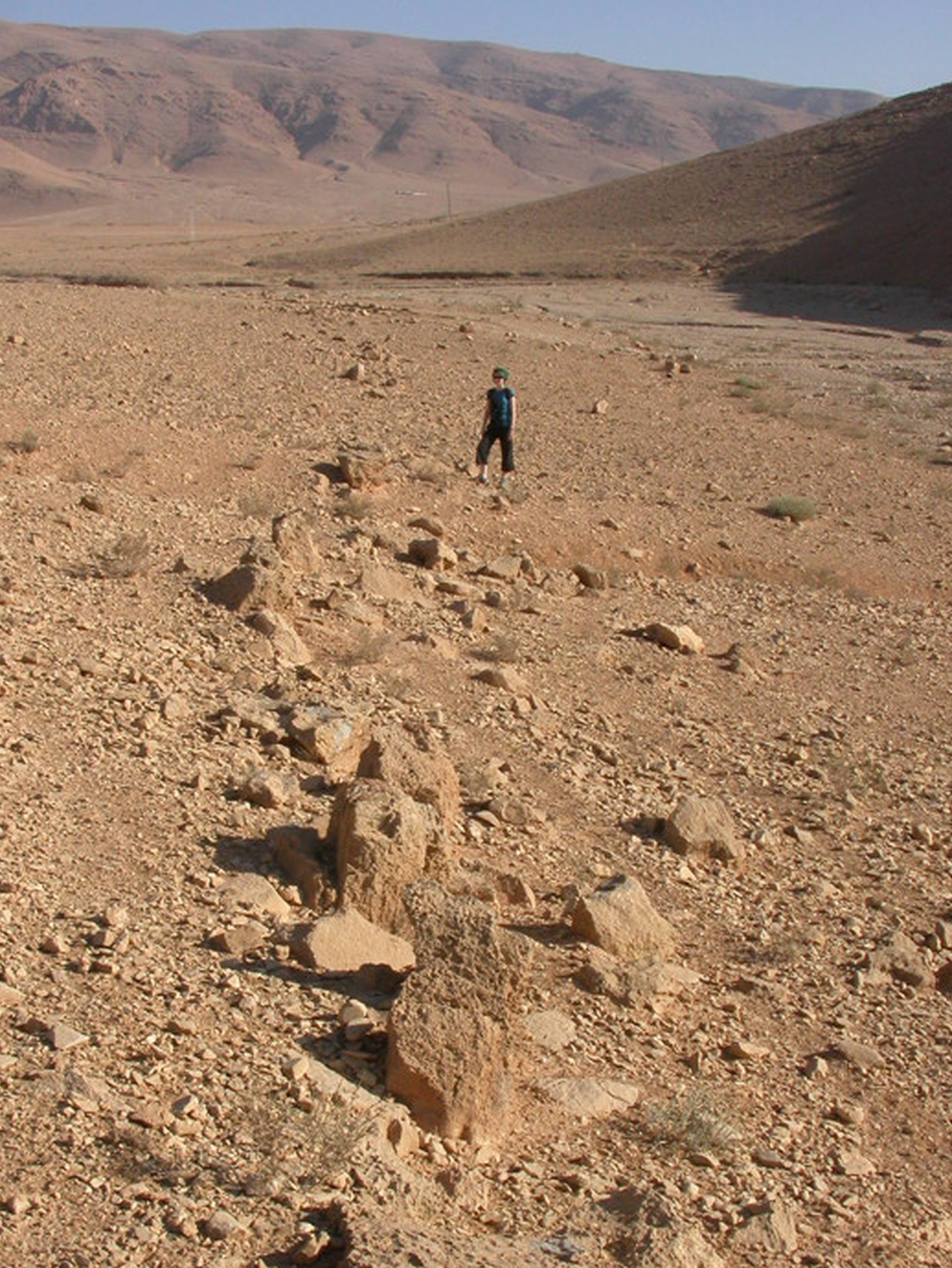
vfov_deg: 39.5
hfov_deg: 30.2
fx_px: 1759
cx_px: 388
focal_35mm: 48
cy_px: 737
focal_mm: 7.85
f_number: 7.5
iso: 100
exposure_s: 1/412
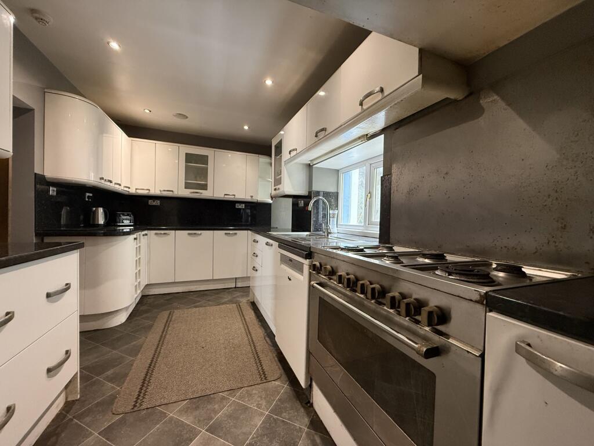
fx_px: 240
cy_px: 223
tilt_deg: -1.1
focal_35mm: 14
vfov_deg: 85.7
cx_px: 297
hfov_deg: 102.1
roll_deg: -1.7
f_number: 2.2
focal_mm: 2.22
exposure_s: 1/67
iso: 400
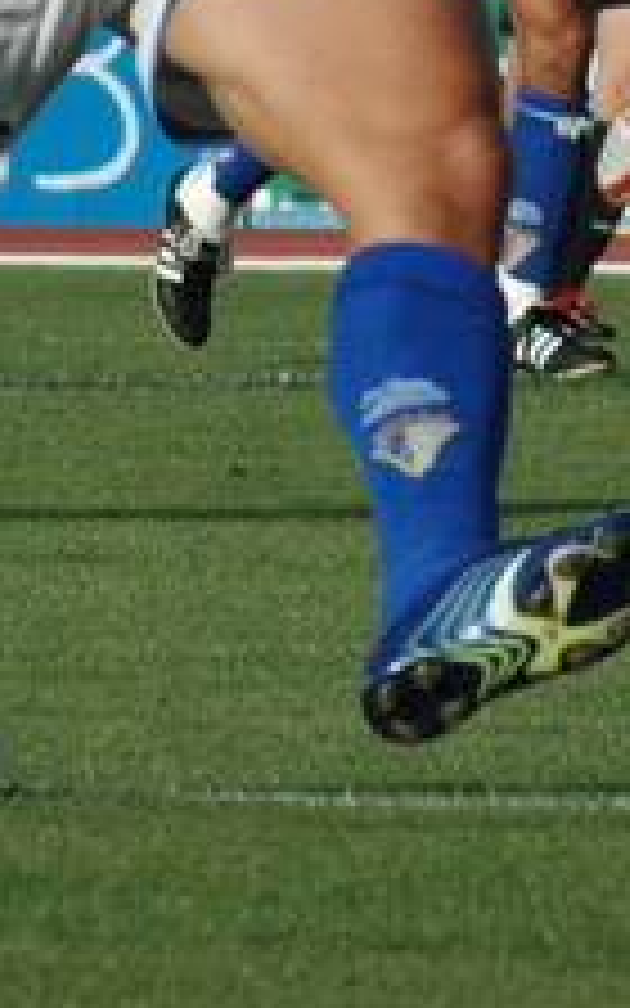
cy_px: -326
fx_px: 27865
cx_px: 711
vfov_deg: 2.1
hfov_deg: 1.3
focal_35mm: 1014
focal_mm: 145
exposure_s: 1/1600
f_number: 10
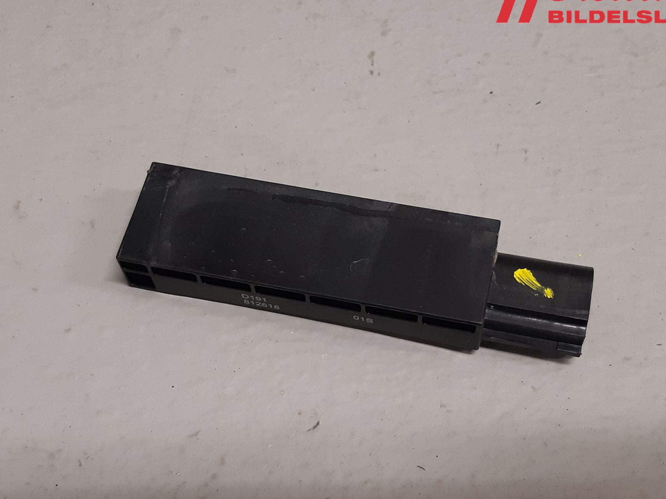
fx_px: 596
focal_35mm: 31
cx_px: 337
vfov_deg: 45.4
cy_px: 255
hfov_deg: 58.4
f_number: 1.7
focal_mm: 3.93
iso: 125
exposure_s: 1/50
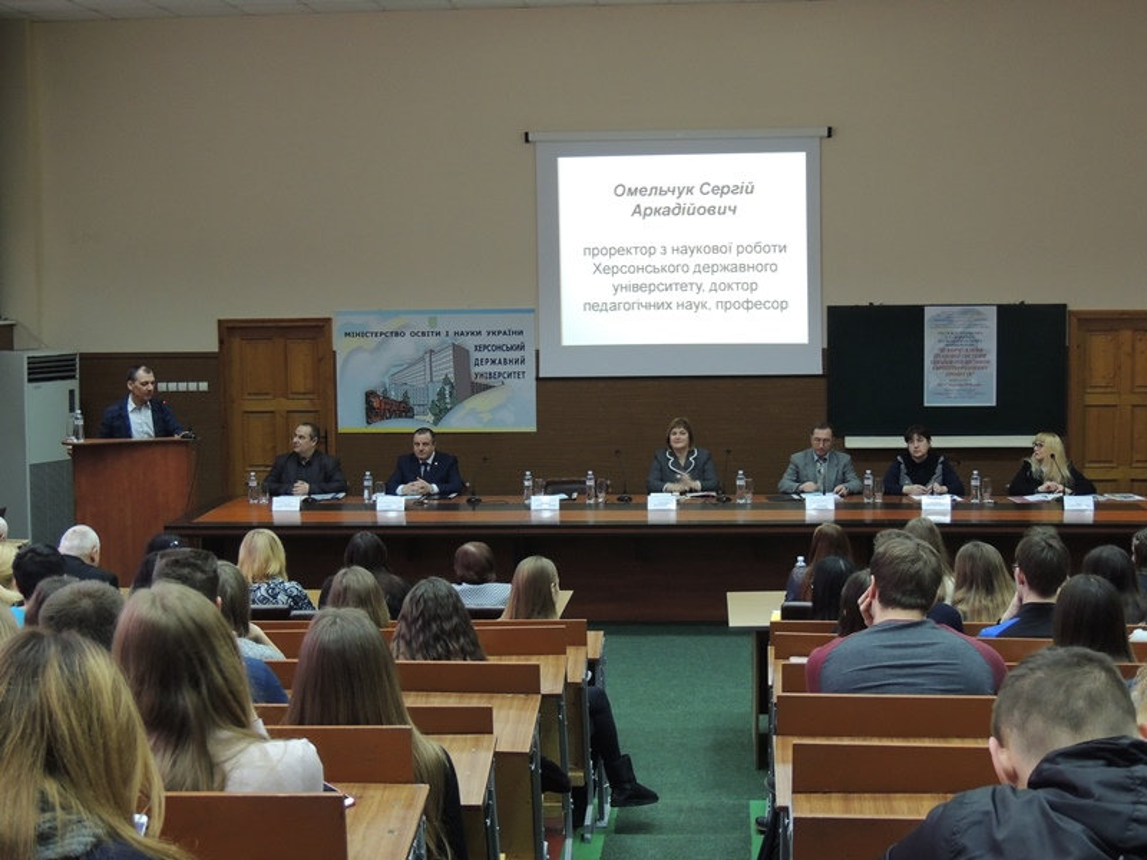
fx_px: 1657
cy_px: 430
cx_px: 574
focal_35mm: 50
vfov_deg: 29.1
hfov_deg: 38.2
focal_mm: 8.9
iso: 400
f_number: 3.6
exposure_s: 1/15
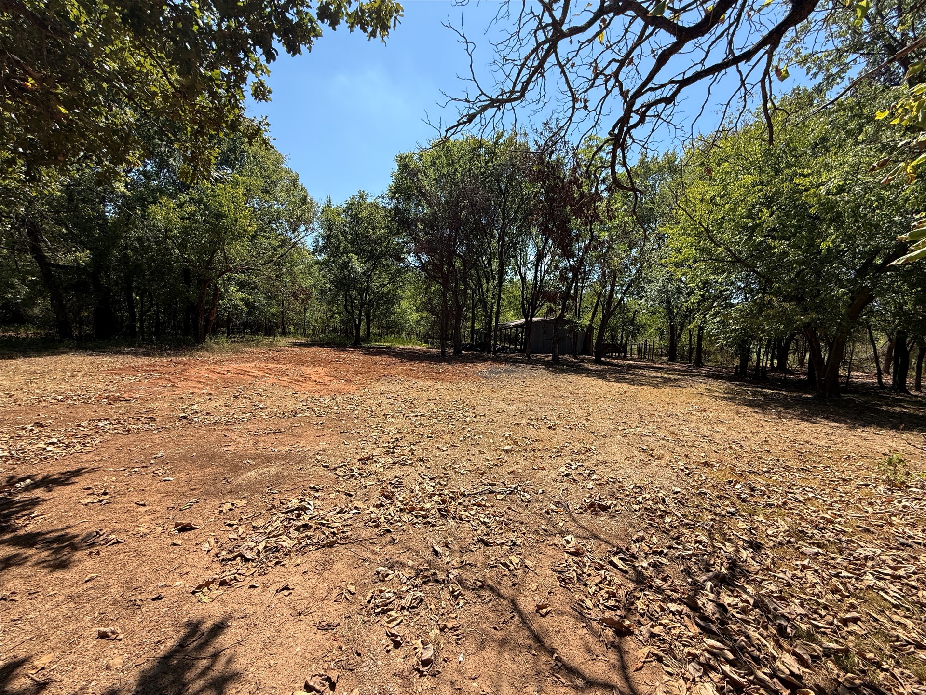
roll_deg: -2.8
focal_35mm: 14
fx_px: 375
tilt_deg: -3.6
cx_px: 463
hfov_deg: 102.1
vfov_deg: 85.7
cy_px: 348
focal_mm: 2.22
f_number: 2.2
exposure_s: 1/955
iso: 50
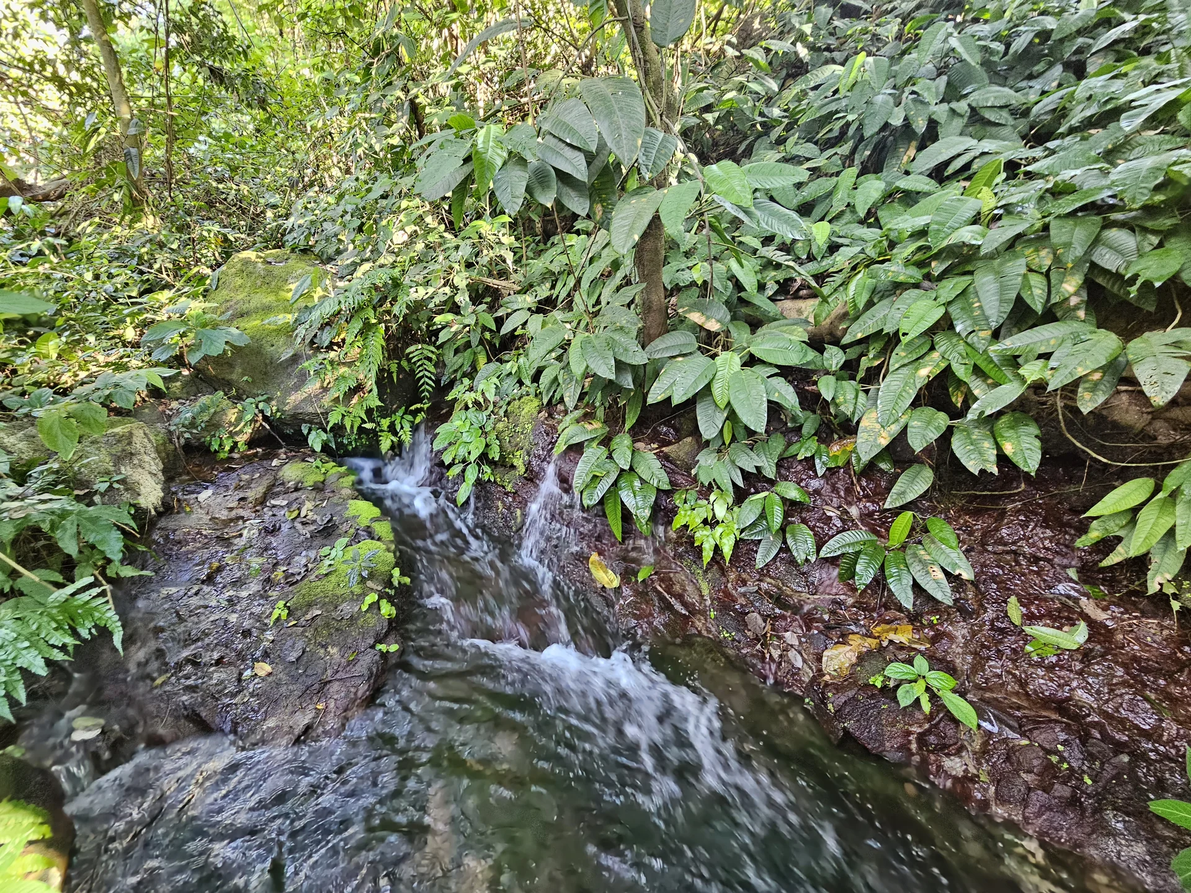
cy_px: 446
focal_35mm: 13
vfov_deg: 89.9
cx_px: 596
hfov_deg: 106.2
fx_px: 447
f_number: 2.2
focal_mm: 2.2
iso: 500
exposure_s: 1/30
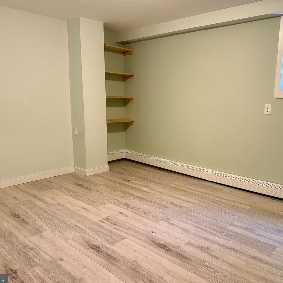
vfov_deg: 55.6
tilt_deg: -9.7
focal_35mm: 29
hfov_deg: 55.5
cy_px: 144
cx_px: 154
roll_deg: -0.9
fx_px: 268
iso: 320
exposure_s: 1/60
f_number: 1.78
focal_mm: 6.76
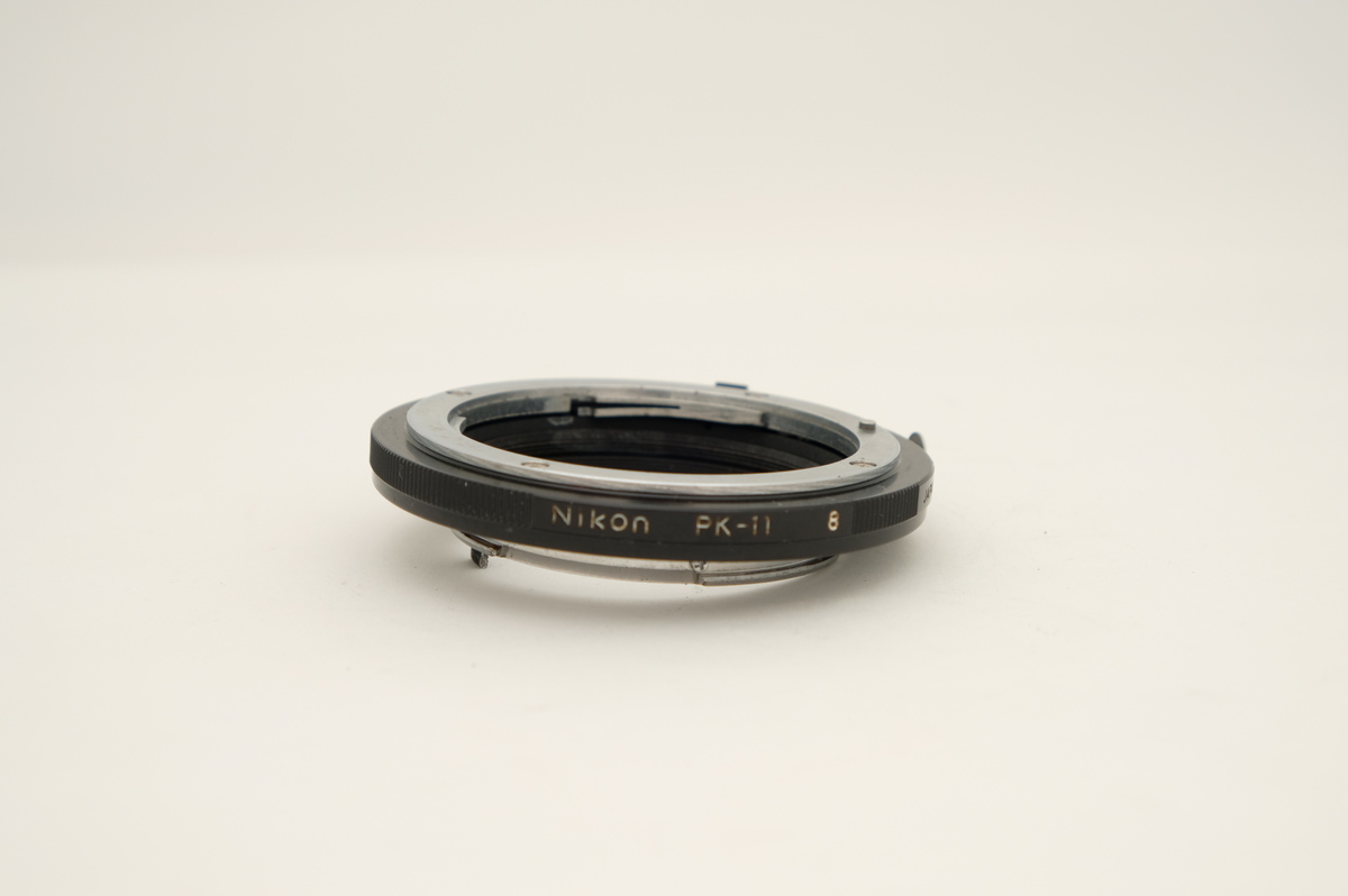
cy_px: 448
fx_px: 2581
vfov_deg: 19.7
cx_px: 674
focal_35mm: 69
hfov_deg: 29.3
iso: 200
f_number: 8
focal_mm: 46.3
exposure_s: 1/125
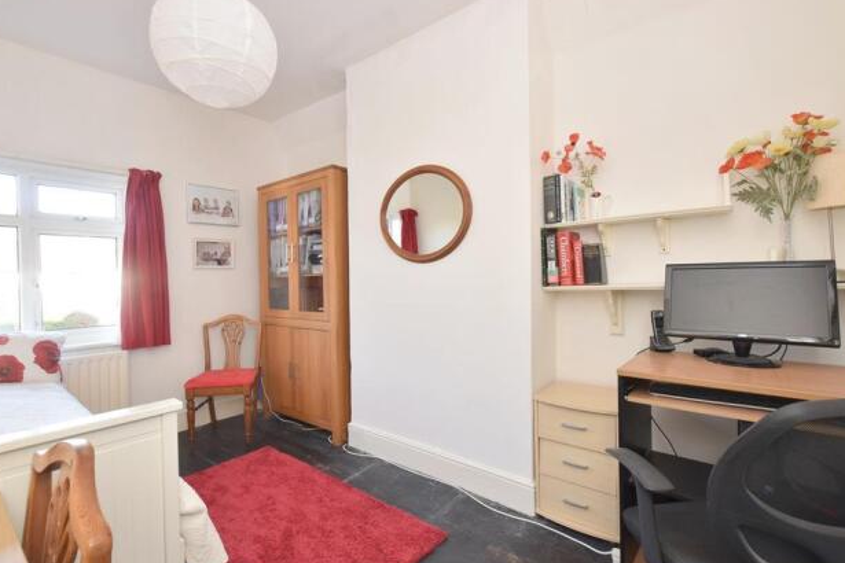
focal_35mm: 16
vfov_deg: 73.7
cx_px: 408
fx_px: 376
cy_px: 282
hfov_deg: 96.7
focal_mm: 10
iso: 500
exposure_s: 1/20
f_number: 9
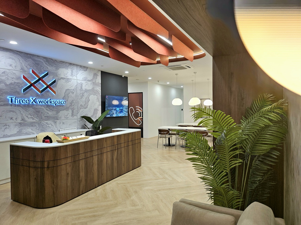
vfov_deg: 56.8
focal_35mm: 24
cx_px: 150
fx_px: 209
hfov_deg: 71.6
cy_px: 112
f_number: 1.8
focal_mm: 5
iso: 100
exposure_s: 1/101
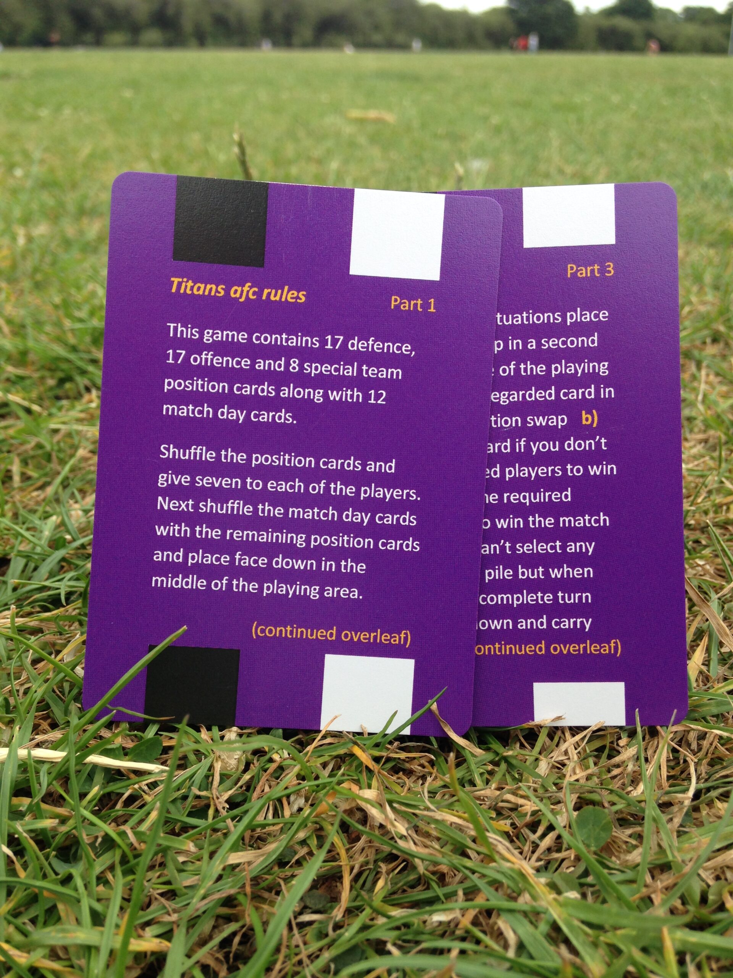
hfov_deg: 42.9
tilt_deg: -25.2
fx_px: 932
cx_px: 366
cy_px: 489
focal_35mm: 33
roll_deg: -0.9
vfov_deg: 55.4
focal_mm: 4.12
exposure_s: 1/170
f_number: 2.4
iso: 50
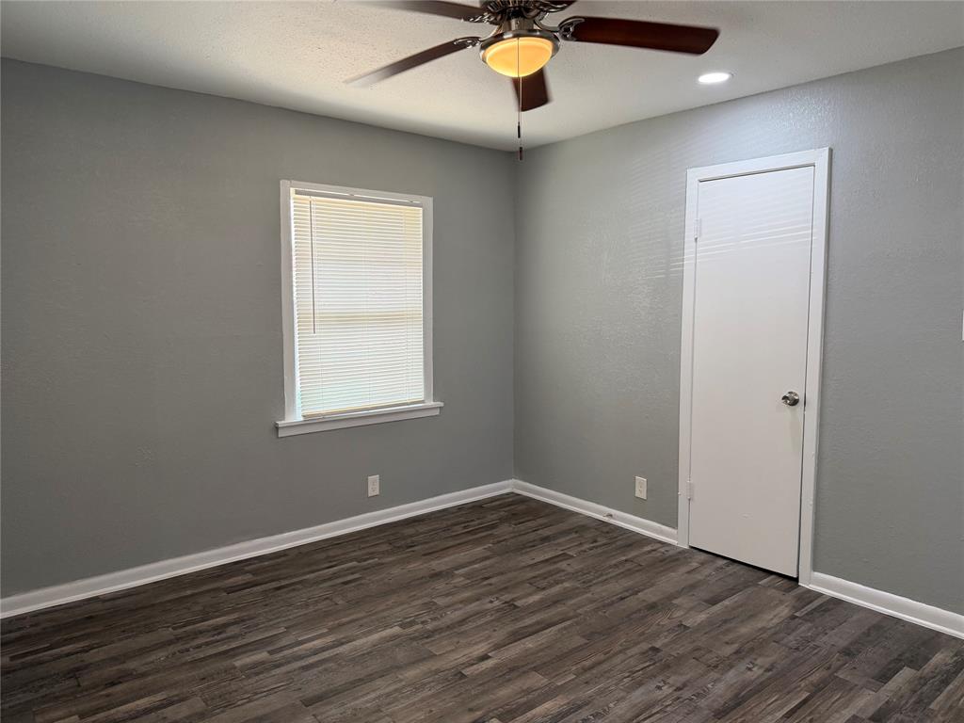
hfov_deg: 71.6
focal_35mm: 24
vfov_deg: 56.8
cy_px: 362
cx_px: 482
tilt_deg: -4.6
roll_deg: +0.1
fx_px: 668
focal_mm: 6.76
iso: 160
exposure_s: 1/120
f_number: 1.78
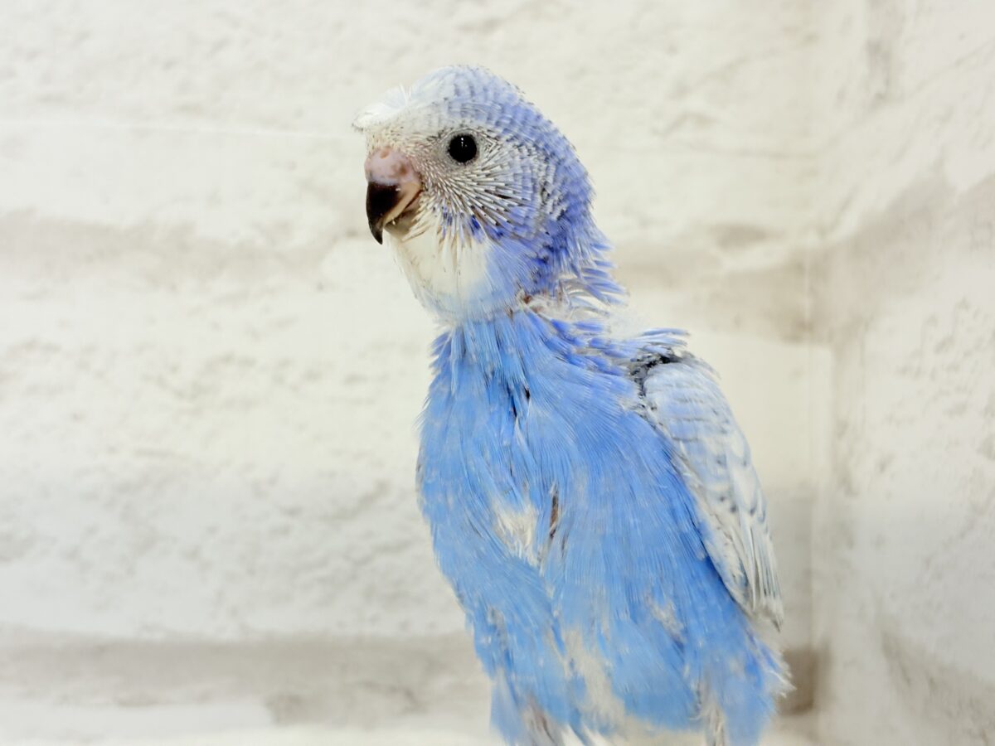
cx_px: 498
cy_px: 373
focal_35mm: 52
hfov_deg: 36.8
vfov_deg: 28.0
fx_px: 1495
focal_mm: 5.96
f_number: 1.6
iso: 80
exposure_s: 1/100
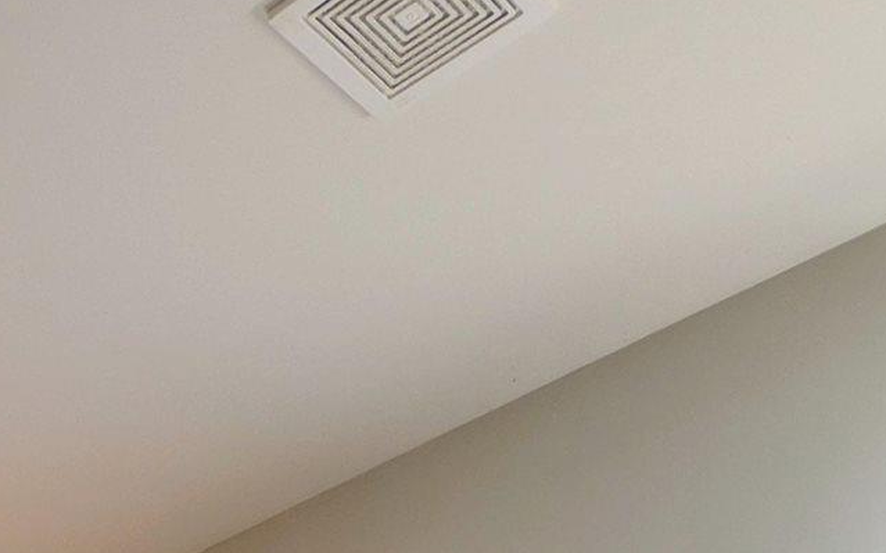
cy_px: 1365
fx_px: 1473
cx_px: -67
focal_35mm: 61
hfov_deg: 30.3
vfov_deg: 14.0
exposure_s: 1/120
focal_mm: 2.23
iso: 63
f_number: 1.95
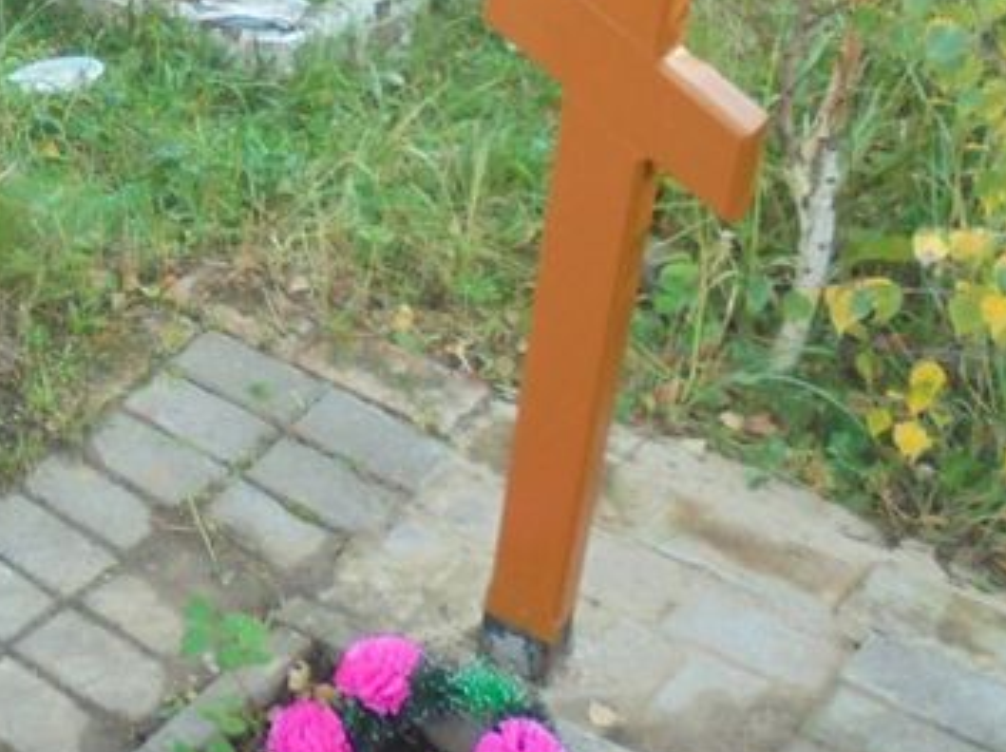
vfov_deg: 24.5
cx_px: 105
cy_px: 185
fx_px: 1713
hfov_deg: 31.3
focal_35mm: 59
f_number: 3.5
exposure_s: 1/250
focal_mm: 4.6
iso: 100
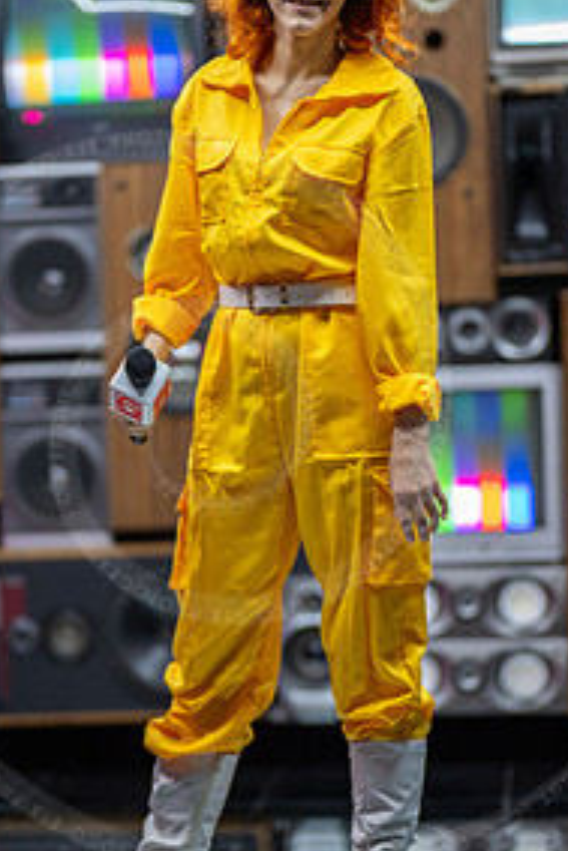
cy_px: 496
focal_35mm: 135
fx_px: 3191
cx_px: 243
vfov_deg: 15.2
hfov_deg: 10.2
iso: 800
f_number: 1.2
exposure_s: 1/250
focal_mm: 85
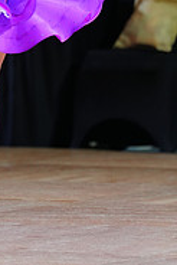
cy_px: -68
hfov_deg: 2.2
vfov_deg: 3.3
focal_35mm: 631
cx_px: -97
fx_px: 4645
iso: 800
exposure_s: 1/400
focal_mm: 200
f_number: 2.8
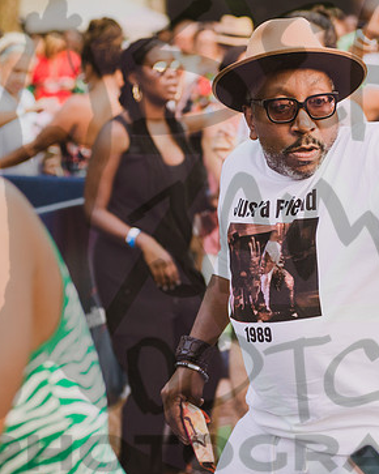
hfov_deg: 12.1
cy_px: 225
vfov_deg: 15.2
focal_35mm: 127
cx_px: 261
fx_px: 1782
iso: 1000
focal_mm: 80
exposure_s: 1/500
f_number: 4.5
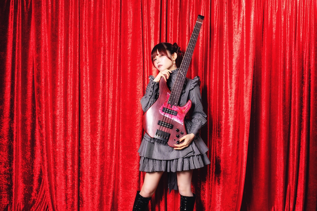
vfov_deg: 36.0
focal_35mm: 37
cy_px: 106
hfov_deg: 51.9
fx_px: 326
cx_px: 158
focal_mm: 24.9
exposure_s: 1/125
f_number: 10
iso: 250
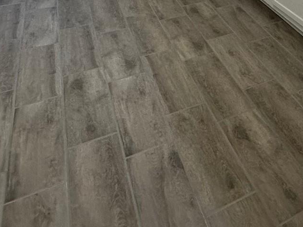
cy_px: -77
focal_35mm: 45
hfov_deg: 37.4
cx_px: 306
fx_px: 394
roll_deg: -2.9
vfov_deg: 26.6
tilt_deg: -11.1
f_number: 2.2
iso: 160
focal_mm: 2.22
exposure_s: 1/120
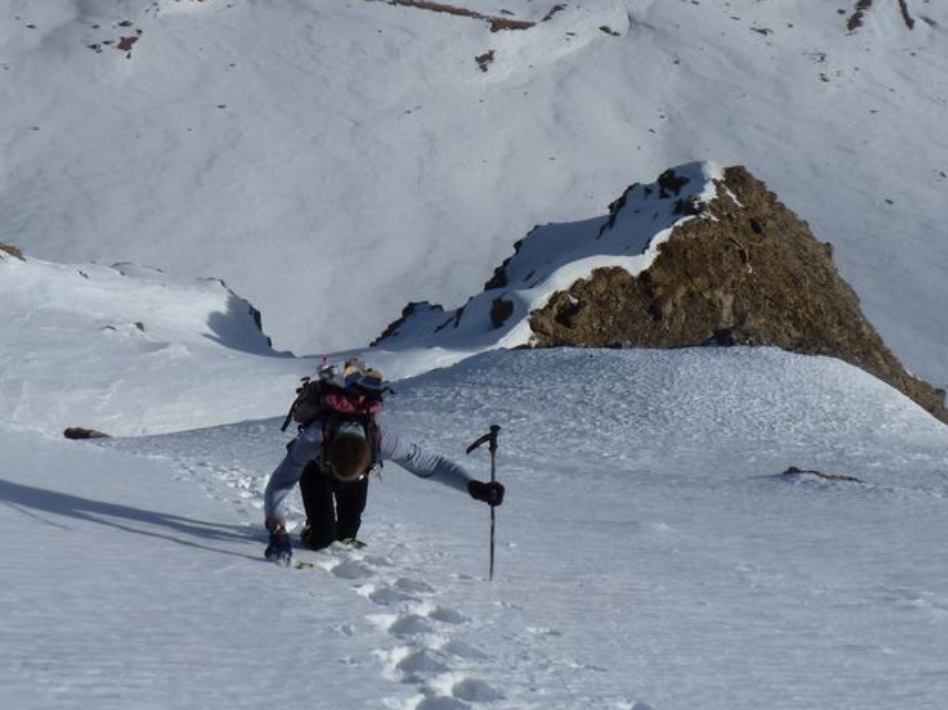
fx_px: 1862
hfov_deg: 28.4
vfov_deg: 21.5
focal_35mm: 68
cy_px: 218
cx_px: 341
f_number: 7.1
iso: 80
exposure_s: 1/500
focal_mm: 6.2
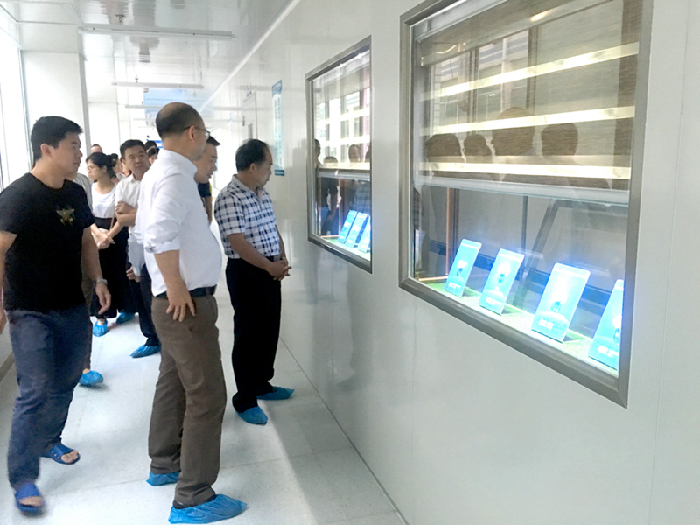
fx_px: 586
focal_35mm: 29
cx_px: 350
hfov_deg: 61.7
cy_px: 262
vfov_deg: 48.2
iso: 125
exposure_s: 1/17
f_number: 2.2
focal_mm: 4.15
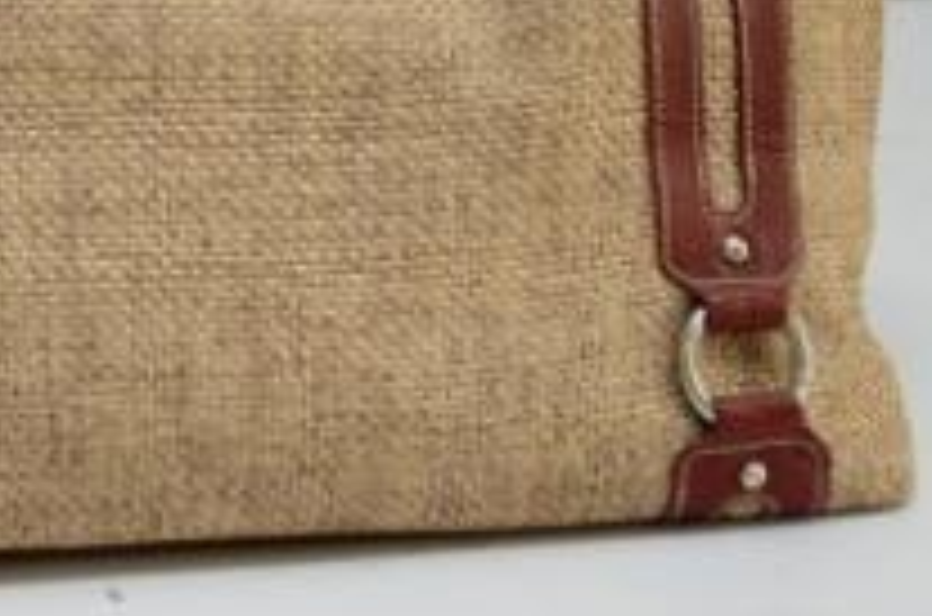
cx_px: 162
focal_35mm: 162
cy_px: 43
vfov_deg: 8.4
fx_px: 4184
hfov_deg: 12.6
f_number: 5
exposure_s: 1/80
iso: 1000
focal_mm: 50
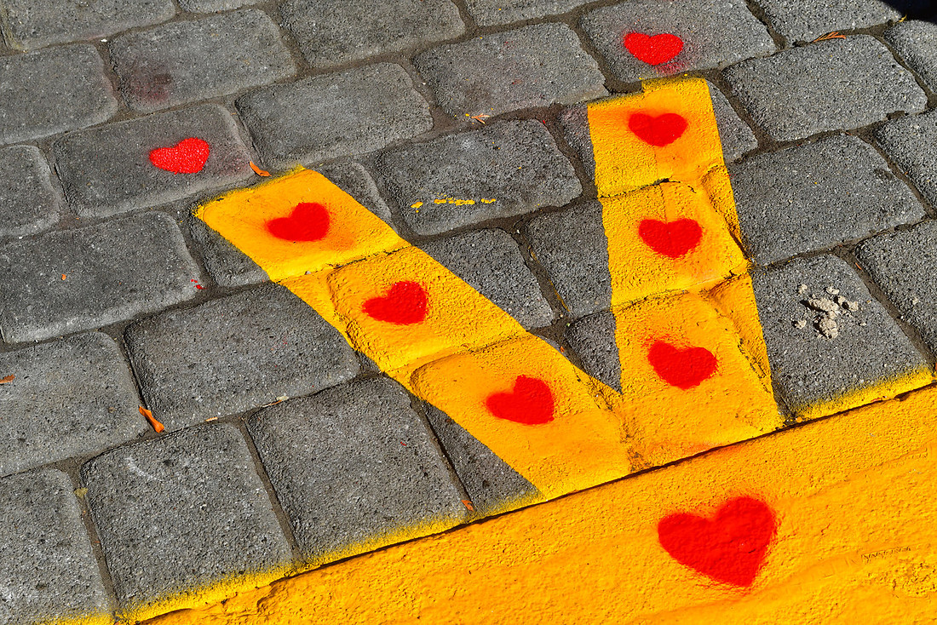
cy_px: 312
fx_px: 1874
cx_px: 468
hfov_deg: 28.1
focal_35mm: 72
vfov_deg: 18.9
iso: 200
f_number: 11
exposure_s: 1/320
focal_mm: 48
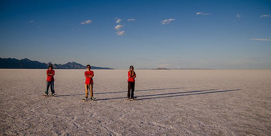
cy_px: 68
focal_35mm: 34
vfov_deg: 32.0
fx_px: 237
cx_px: 136
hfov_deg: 59.6
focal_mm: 31
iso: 200
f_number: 4
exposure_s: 1/3200
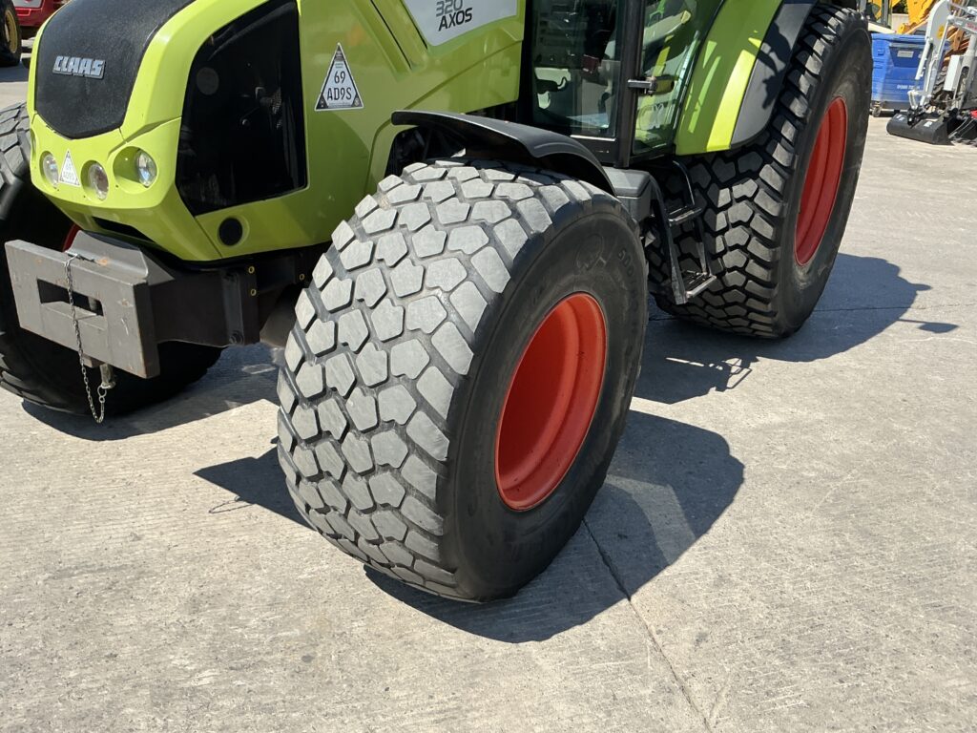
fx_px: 790
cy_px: 366
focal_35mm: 28
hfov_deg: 63.4
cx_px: 488
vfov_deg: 49.7
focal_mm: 3
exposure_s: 1/1221
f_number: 1.8
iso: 25
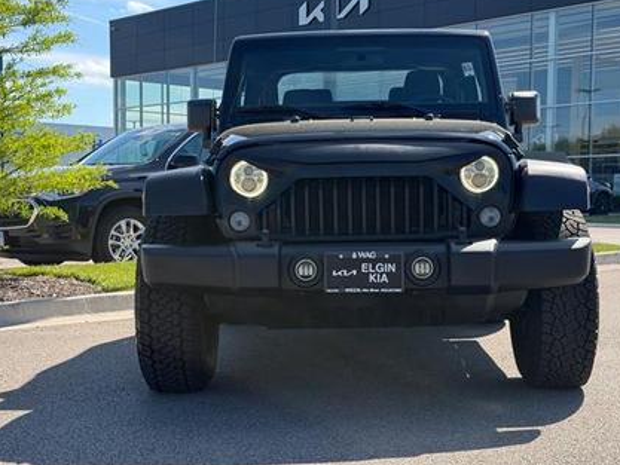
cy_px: 258
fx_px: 1039
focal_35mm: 58
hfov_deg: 33.2
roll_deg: -0.8
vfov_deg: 25.2
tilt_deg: -4.2
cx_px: 324
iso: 100
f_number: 1.78
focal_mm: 6.76
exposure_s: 1/2667
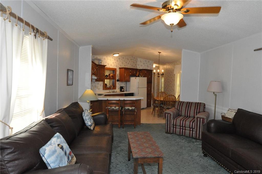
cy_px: 87
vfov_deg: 59.3
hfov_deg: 81.3
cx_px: 131
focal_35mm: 21
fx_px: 153
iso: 3200
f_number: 8
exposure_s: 1/125
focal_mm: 14
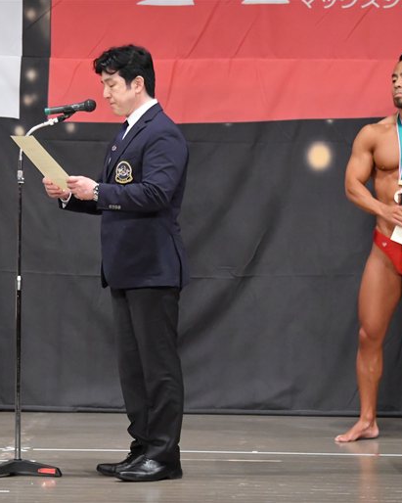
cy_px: 252
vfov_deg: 6.8
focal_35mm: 286
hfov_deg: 5.4
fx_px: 4255
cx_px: 76
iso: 6400
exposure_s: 1/400
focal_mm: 135
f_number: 5.6
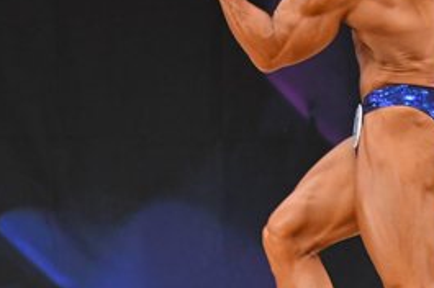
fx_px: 10042
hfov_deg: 2.5
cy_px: 57
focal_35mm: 834
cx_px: 405
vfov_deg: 1.6
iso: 3200
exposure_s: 1/400
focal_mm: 190
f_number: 5.6
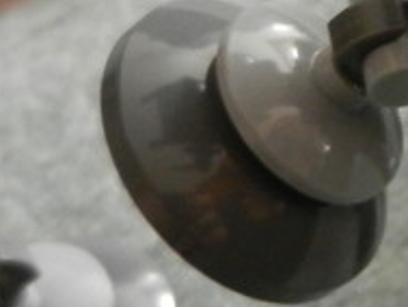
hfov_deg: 14.6
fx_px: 1403
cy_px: -64
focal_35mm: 119
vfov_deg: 12.2
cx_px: 717
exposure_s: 1/25
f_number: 3.5
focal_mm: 4.5
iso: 400
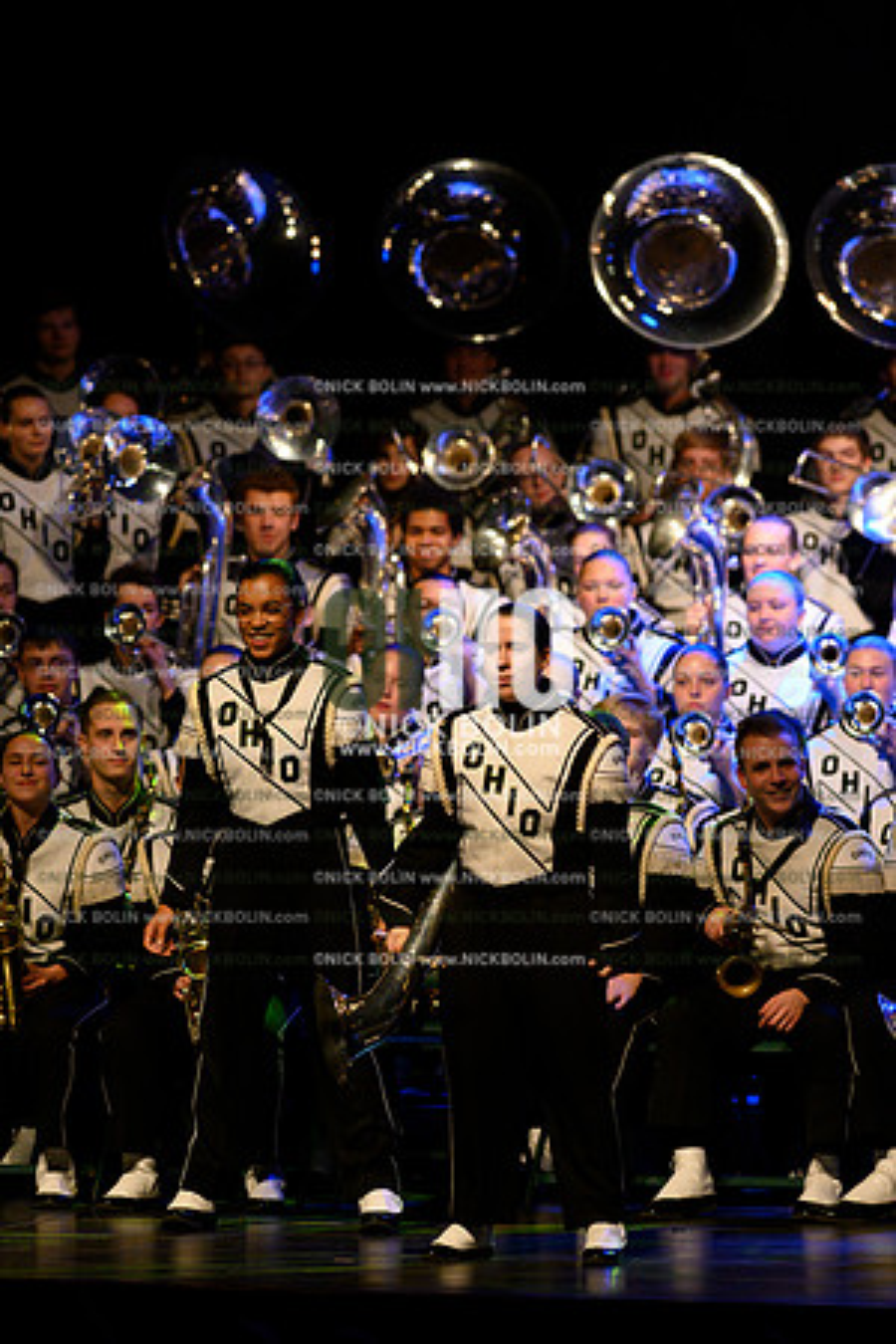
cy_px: 672
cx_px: 448
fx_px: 11199
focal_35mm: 300
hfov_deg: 4.6
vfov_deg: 6.9
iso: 6400
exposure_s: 1/500
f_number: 4
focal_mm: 300
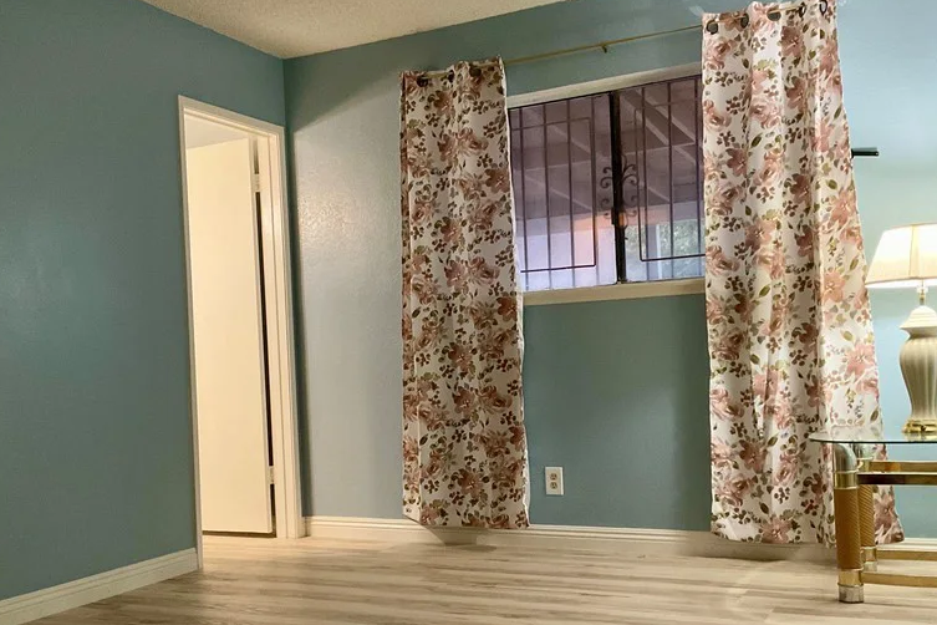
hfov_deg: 47.3
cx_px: 407
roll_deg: +2.3
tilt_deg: -0.7
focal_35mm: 41
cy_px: 365
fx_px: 1067
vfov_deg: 32.6
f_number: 1.8
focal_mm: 3
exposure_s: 1/60
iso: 250
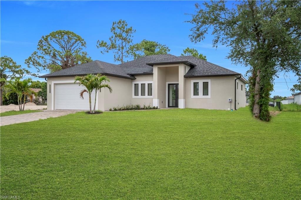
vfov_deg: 43.6
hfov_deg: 61.9
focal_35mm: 30
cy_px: 100
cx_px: 150
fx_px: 251
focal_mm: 20
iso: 100
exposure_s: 1/200
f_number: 7.1
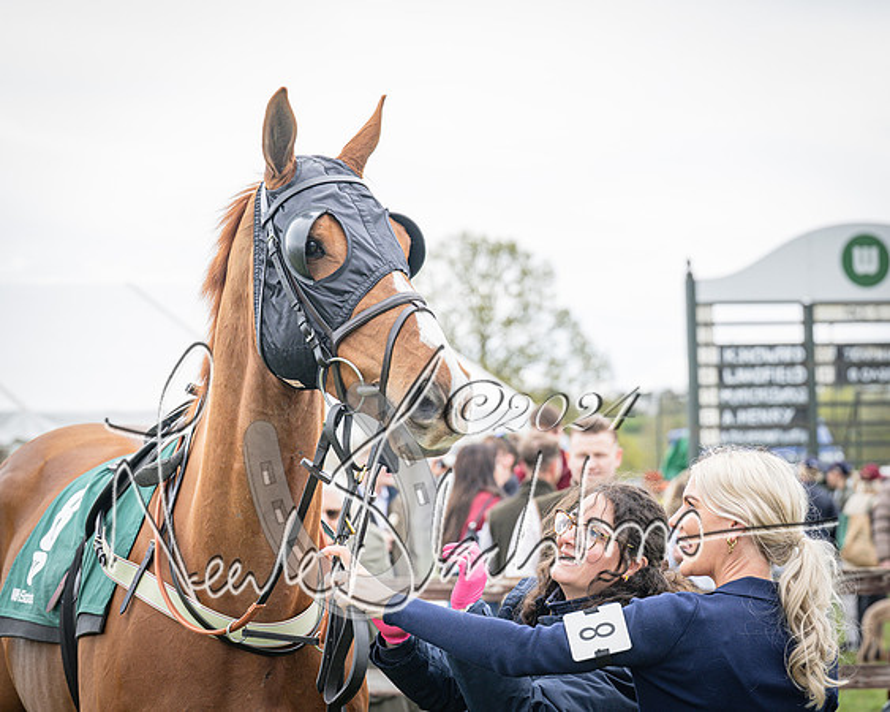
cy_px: 356
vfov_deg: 12.9
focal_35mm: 119
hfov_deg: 16.1
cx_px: 538
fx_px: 3141
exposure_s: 1/500
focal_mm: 70
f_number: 4
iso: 200
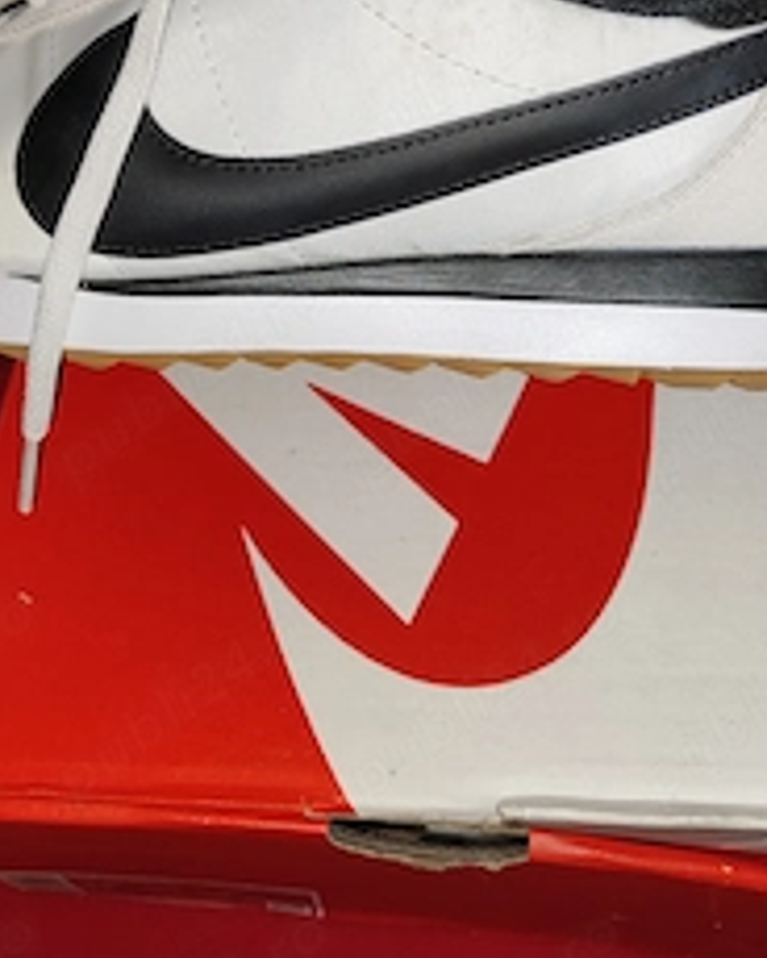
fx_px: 1107
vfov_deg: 43.5
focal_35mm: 39
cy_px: 129
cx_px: 338
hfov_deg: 38.2
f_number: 1.88
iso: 541
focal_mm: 5.59
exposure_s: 1/100
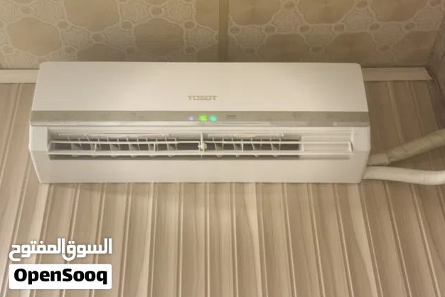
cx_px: 219
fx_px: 631
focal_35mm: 51
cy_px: 136
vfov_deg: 26.5
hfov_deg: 38.9
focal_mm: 6.76
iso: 320
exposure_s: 1/40
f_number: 1.78
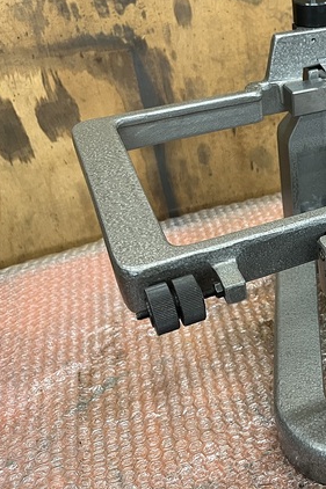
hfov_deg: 29.2
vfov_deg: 47.3
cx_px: 367
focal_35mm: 41
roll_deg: -0.7
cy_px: 216
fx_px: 557
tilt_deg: -34.9
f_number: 1.6
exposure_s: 1/60
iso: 160
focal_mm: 5.1
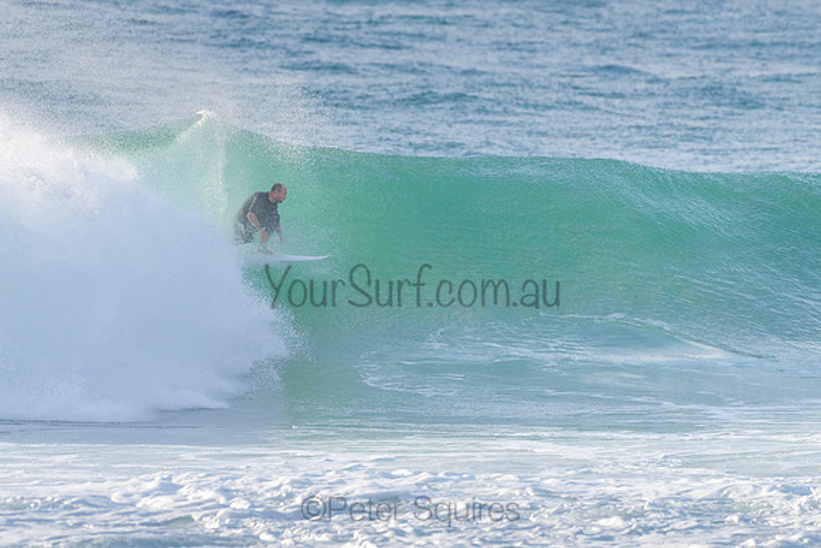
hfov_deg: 3.4
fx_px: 13966
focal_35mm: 612
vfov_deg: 2.2
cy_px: 282
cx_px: 386
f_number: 5.6
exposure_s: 1/2000
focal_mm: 500
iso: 500
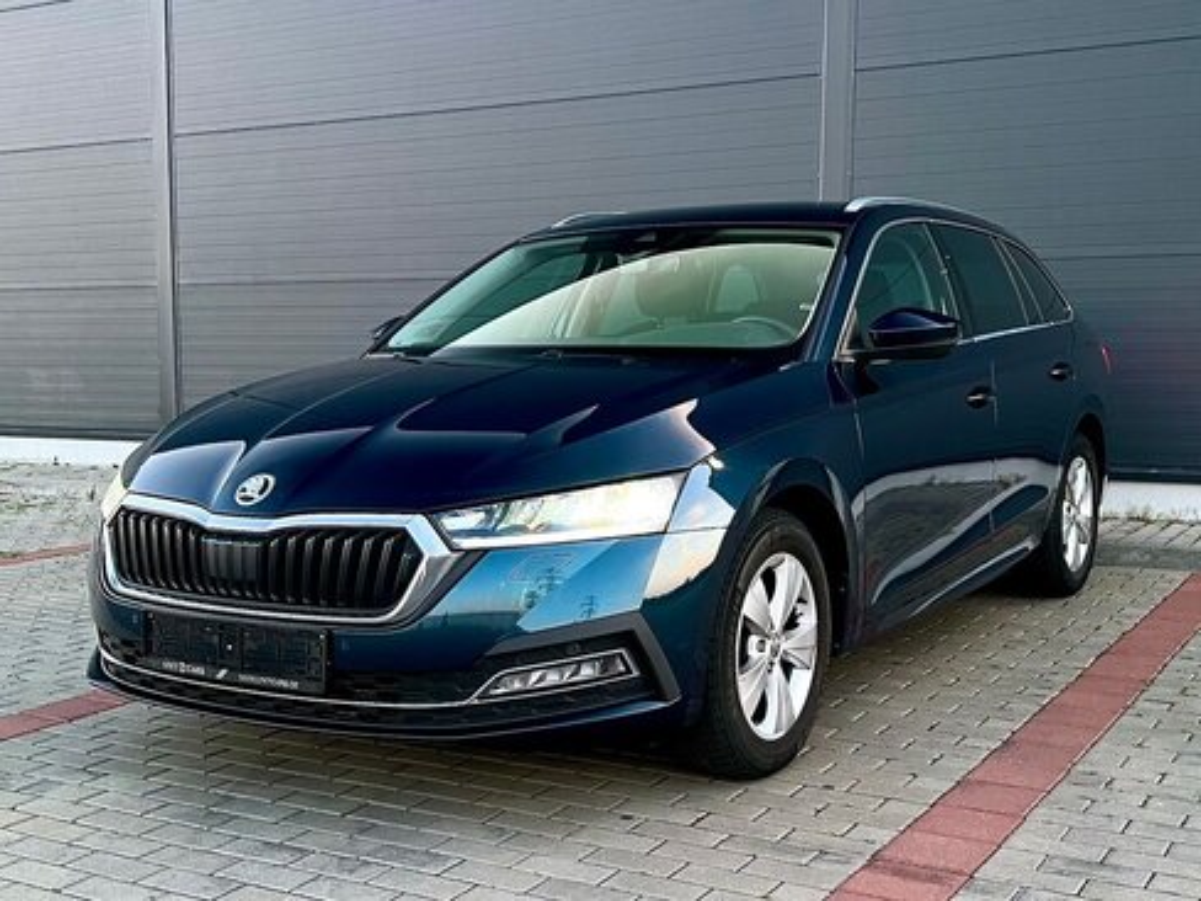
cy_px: 450
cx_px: 600
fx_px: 902
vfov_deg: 53.1
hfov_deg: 67.3
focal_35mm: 26
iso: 125
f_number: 1.5
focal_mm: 5.7
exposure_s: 1/62
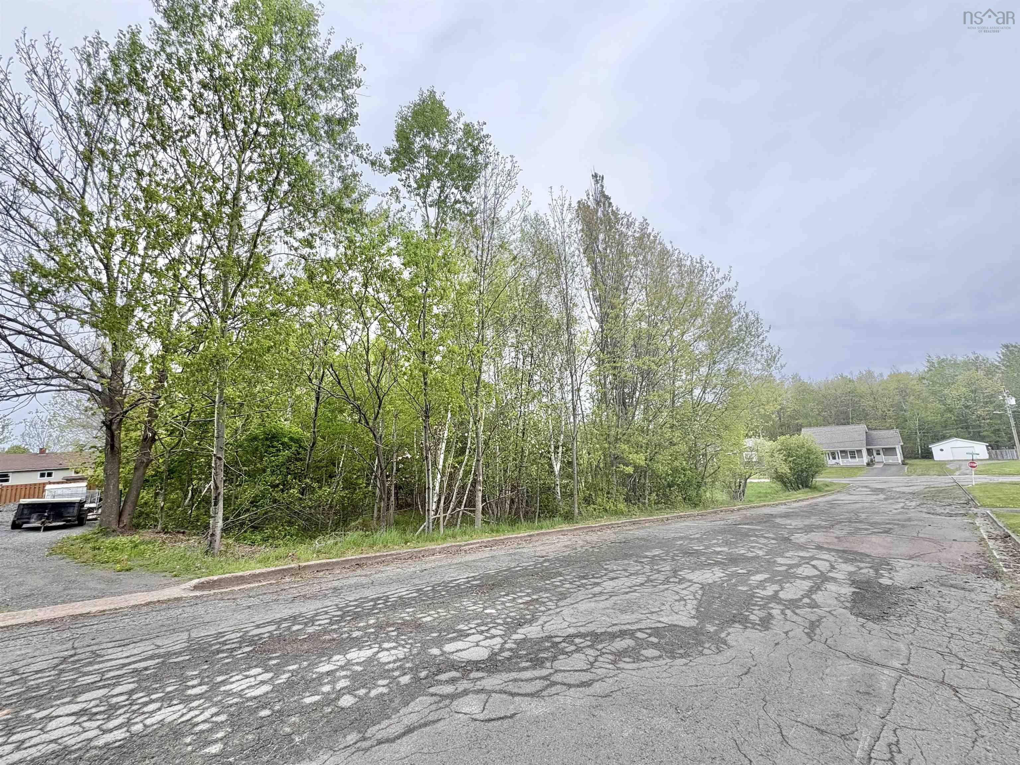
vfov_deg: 85.7
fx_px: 413
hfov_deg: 102.1
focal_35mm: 14
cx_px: 510
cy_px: 382
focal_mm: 2.22
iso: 64
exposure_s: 1/720
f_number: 2.2
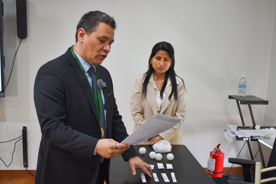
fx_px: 322
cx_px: 131
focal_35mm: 42
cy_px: 105
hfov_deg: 46.4
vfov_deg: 31.9
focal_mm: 24
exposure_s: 1/60
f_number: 4
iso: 560
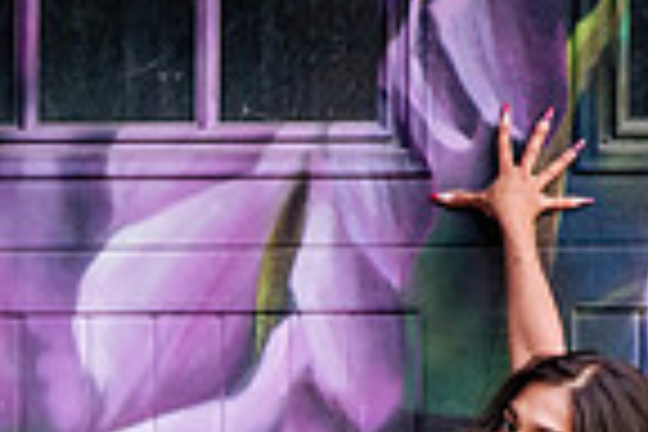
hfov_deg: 5.9
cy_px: 840
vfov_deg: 3.9
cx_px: -289
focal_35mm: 347
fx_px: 6246
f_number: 2.8
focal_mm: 55
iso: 400
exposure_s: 1/250
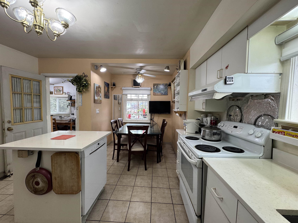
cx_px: 149
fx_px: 121
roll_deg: -0.1
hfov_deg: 102.1
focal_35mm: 14
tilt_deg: -2.0
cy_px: 112
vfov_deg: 85.7
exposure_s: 1/120
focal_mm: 2.22
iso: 160
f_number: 2.2
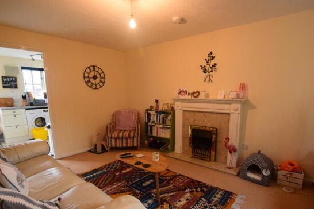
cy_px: 120
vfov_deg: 67.0
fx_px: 157
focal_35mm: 18
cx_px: 165
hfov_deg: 89.9
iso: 1100
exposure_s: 1/60
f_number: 5
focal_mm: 10
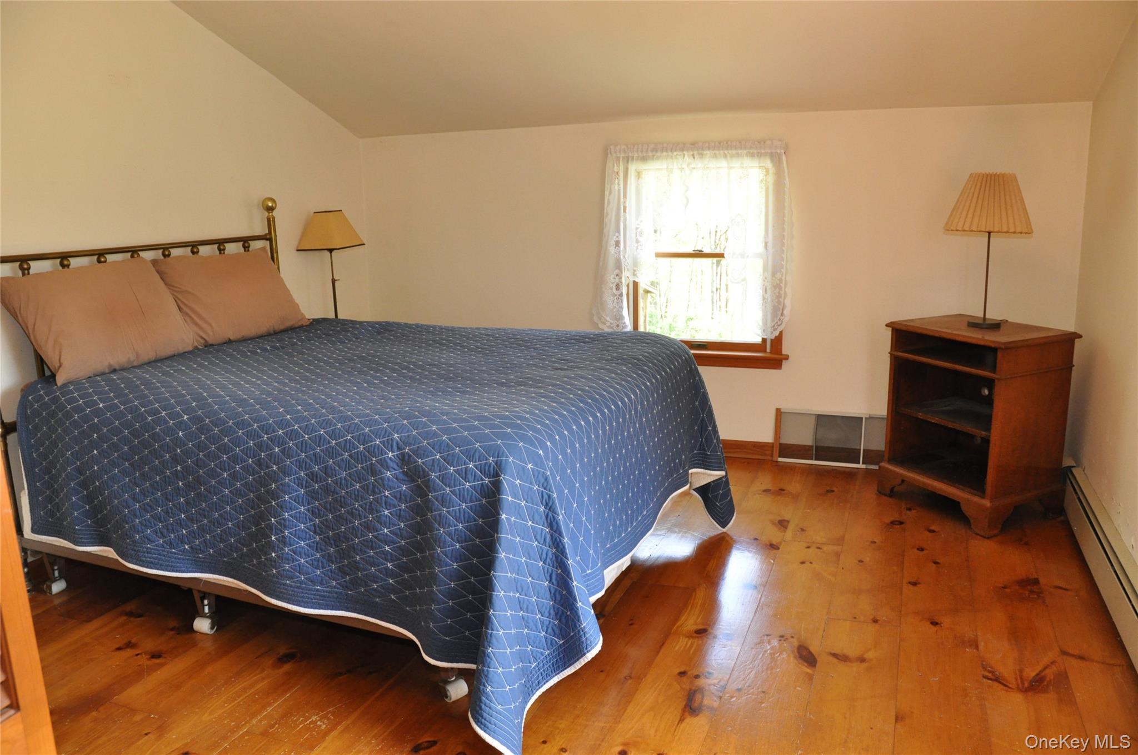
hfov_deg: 67.4
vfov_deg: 47.8
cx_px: 569
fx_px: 852
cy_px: 378
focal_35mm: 27
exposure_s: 1/100
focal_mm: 18
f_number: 6.3
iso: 1250
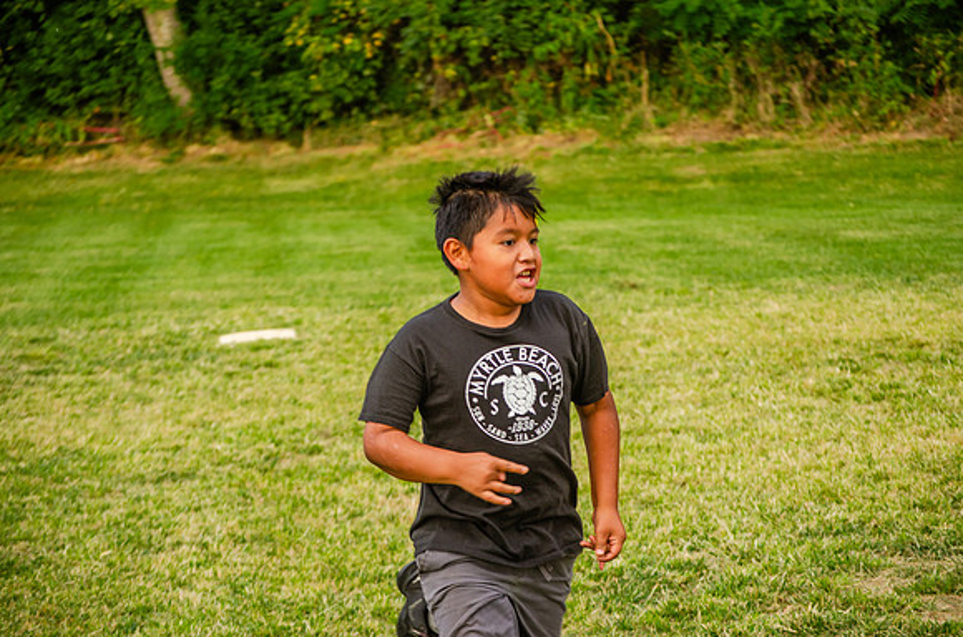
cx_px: 482
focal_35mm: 202
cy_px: 318
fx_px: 5405
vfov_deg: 6.8
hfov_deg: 10.2
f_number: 5.6
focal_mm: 135
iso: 320
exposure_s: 1/500
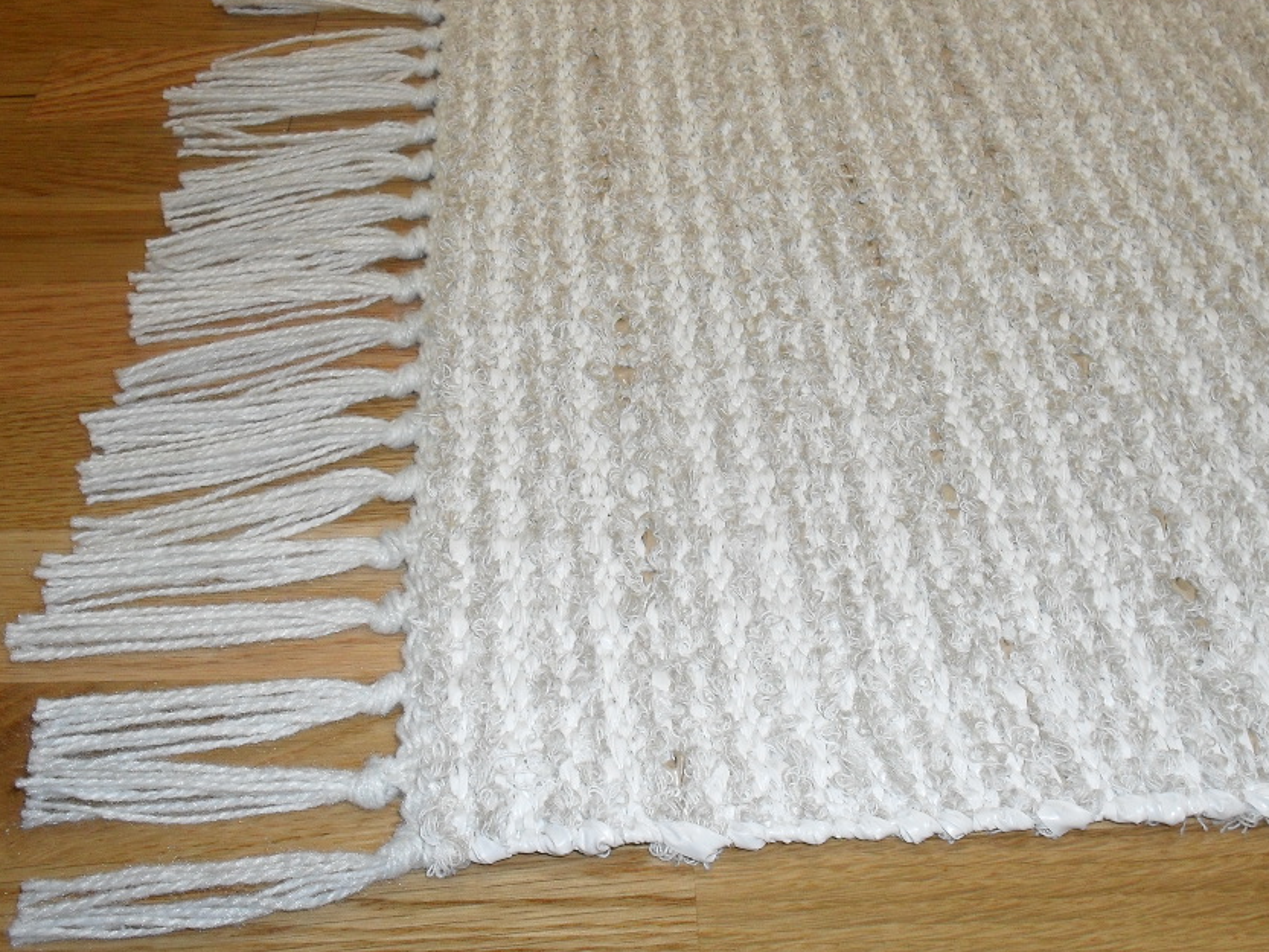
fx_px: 1577
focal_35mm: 43
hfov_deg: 43.8
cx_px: 704
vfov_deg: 33.6
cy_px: 477
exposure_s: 1/45
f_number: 3.2
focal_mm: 6.3
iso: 200
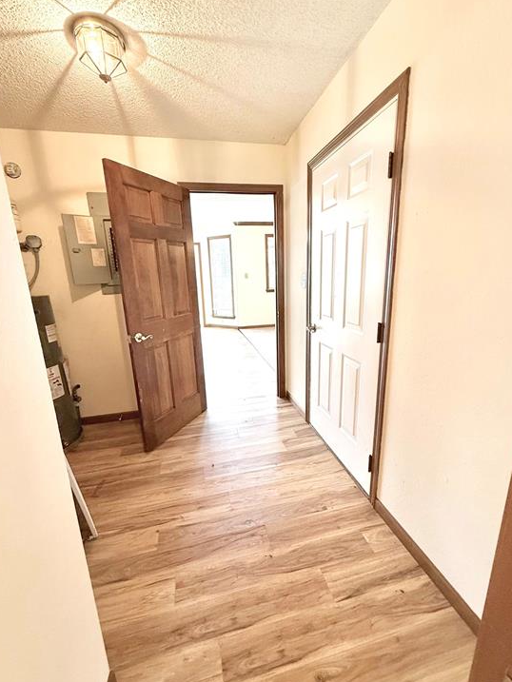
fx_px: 296
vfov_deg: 98.2
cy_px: 344
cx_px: 261
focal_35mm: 15
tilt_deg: -13.9
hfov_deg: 81.8
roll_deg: +1.6
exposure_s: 1/60
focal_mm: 2.22
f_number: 2.2
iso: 200
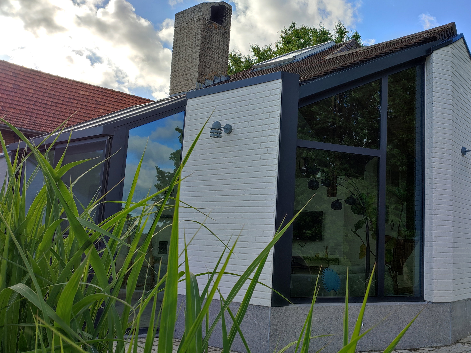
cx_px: 318
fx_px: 463
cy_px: 176
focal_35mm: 34
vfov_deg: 41.8
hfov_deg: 52.8
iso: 50
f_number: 1.9
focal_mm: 6.04
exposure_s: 1/180
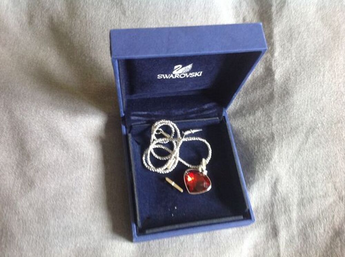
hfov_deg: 52.7
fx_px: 348
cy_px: 128
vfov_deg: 40.6
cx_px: 172
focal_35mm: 35
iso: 160
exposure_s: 1/15
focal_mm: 4.28
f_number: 2.4
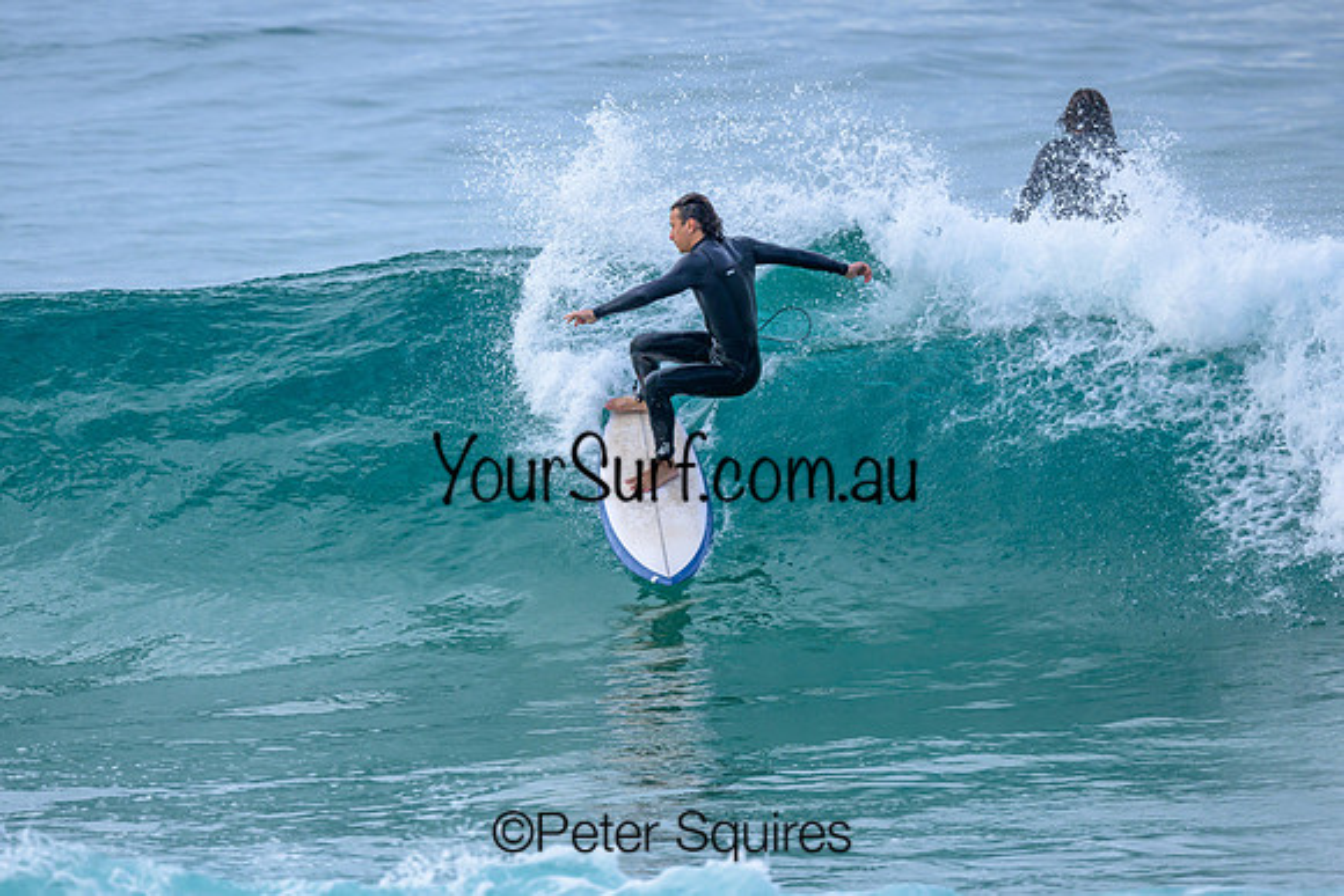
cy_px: 438
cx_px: 590
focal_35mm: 897
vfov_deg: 1.5
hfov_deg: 2.3
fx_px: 33506
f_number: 6.3
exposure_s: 1/1600
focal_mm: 800
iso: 500
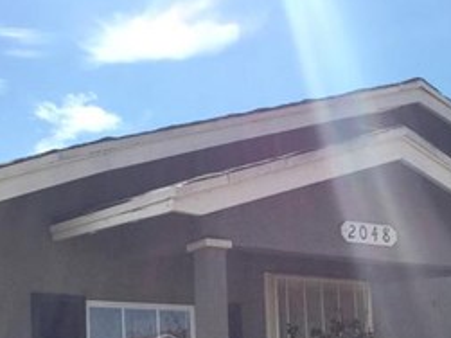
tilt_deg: +2.6
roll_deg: +0.9
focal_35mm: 74
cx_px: 314
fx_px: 964
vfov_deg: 19.3
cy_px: 336
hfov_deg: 26.1
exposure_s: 1/3968
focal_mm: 4.15
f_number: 2.2
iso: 32
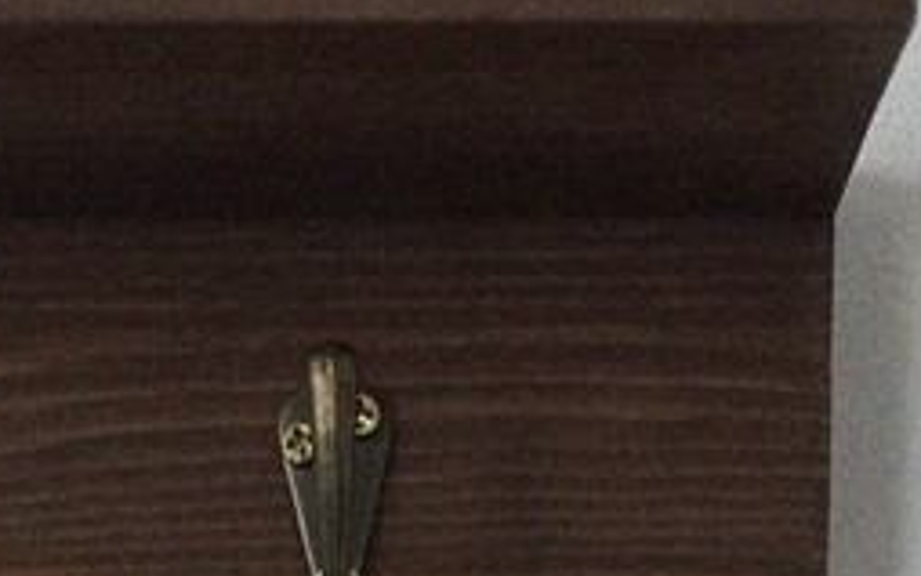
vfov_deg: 9.8
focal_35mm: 100
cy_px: 1768
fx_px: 2511
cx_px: 323
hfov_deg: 20.7
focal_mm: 6.86
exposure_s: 1/121
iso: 80
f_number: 1.78
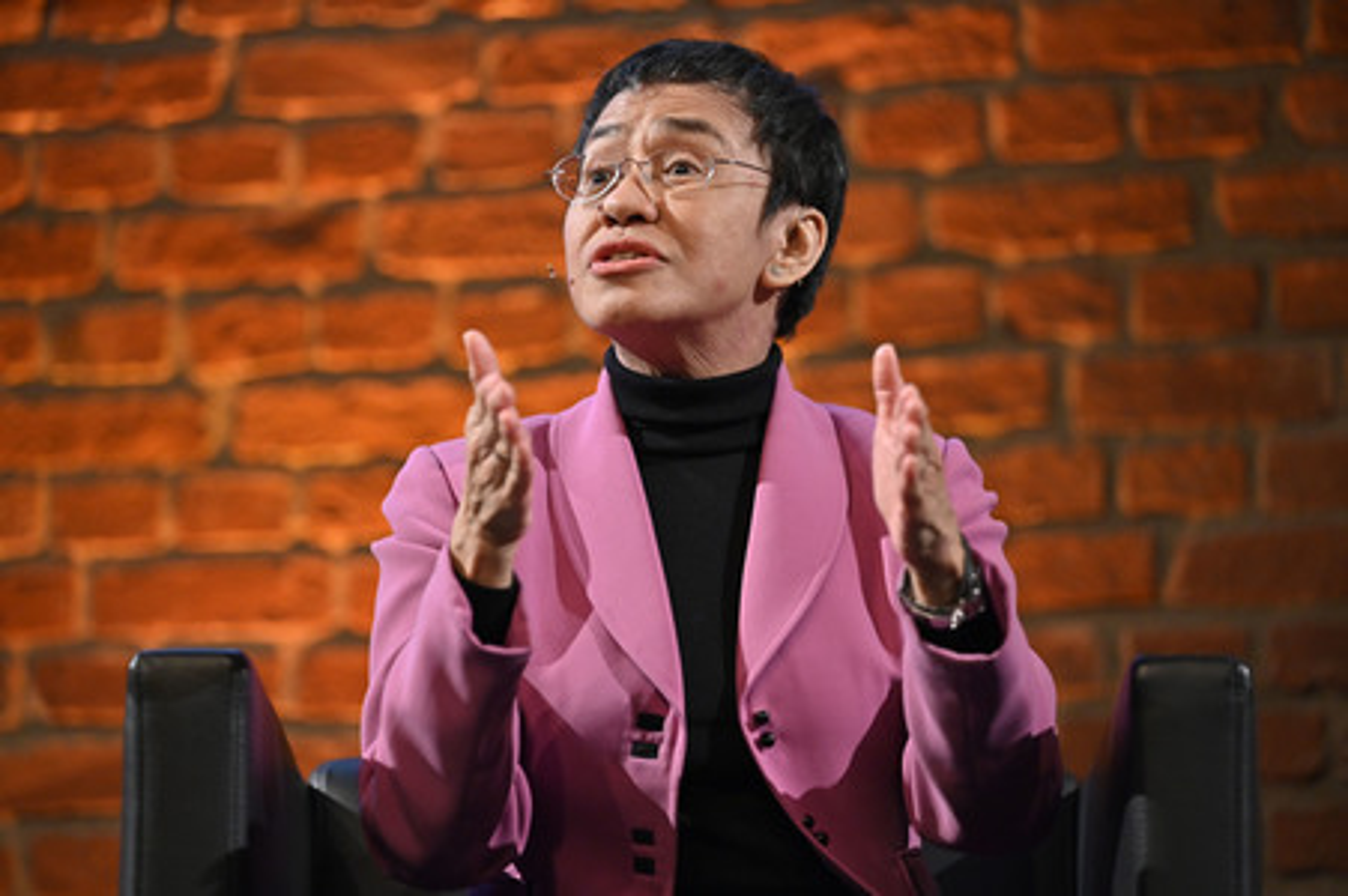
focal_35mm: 160
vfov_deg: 8.6
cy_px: 448
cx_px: 674
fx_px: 5987
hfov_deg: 12.8
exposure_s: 1/250
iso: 2500
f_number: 2.8
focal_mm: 160
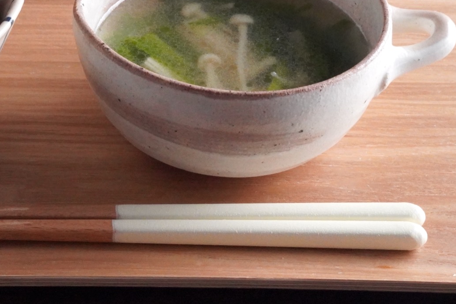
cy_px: 57
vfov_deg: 10.7
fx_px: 1616
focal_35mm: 128
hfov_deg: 15.9
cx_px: 67
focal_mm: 65.8
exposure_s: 1/50
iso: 20000
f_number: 22
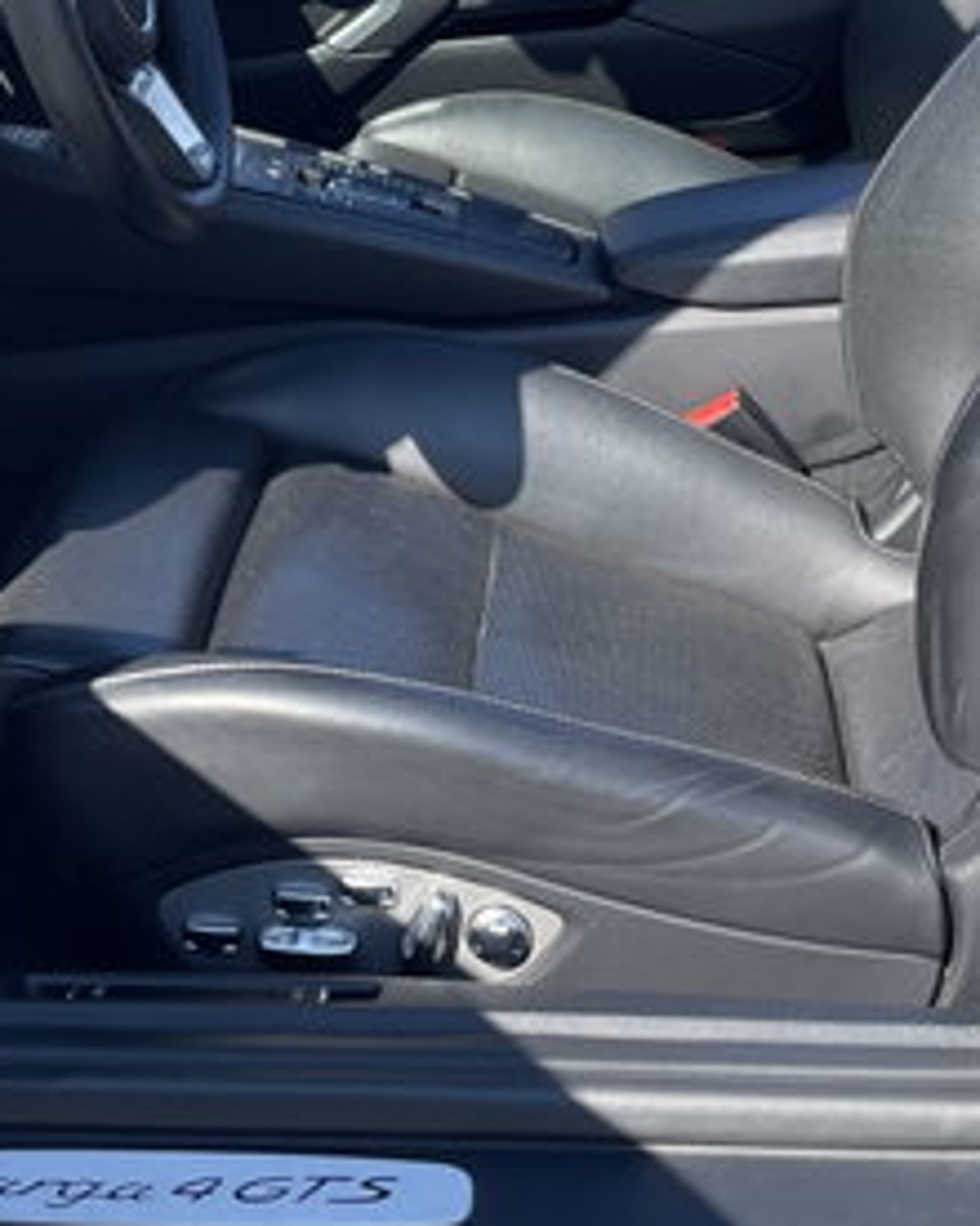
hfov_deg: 21.4
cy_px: 36
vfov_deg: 25.6
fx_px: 2574
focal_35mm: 71
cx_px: 298
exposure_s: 1/1072
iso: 32
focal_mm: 4.2
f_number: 1.6
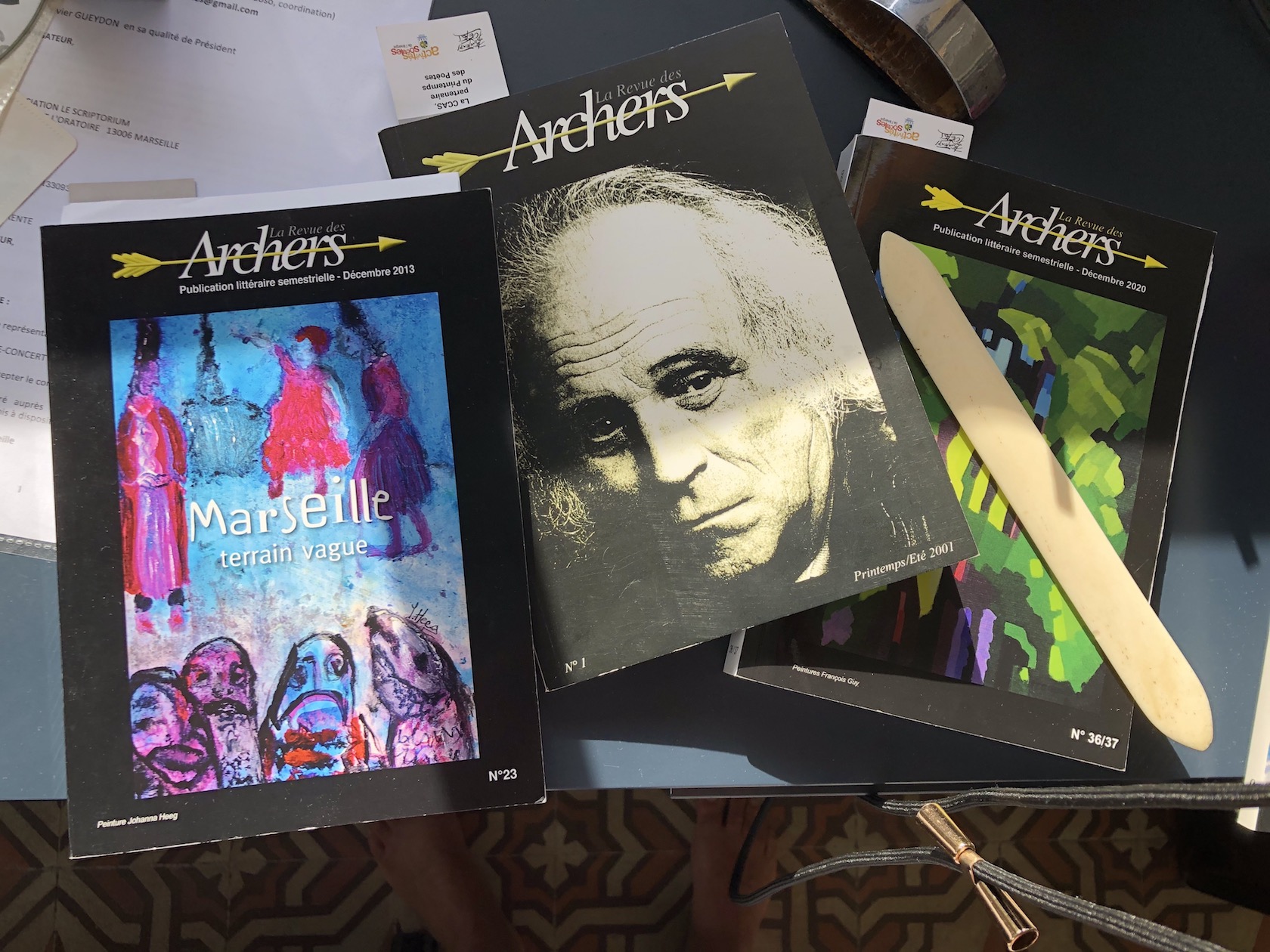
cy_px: 476
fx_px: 1027
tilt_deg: -80.6
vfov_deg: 49.7
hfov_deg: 63.4
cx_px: 635
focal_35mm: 28
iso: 20
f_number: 1.8
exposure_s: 1/378
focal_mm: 3.99
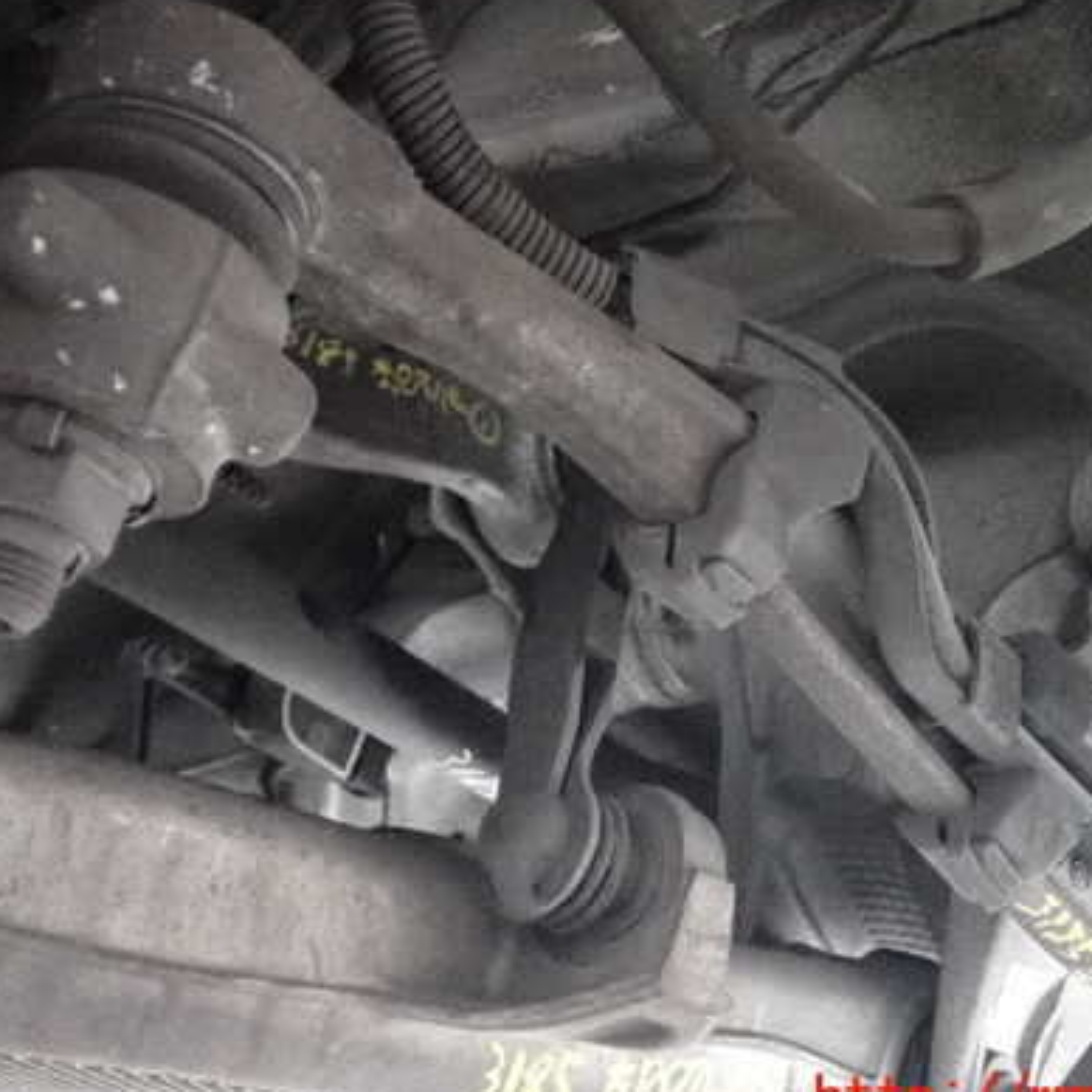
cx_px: 605
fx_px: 1463
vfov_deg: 40.9
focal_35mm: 41
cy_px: 504
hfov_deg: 40.9
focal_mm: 5.4
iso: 5000
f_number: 2.3
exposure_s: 1/125
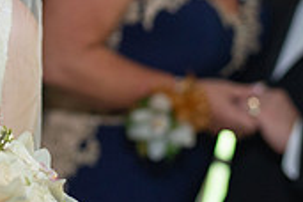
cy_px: -28
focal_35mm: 170
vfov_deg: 8.0
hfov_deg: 12.0
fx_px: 1431
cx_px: 51
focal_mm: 50
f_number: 2.5
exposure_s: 1/400
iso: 1000
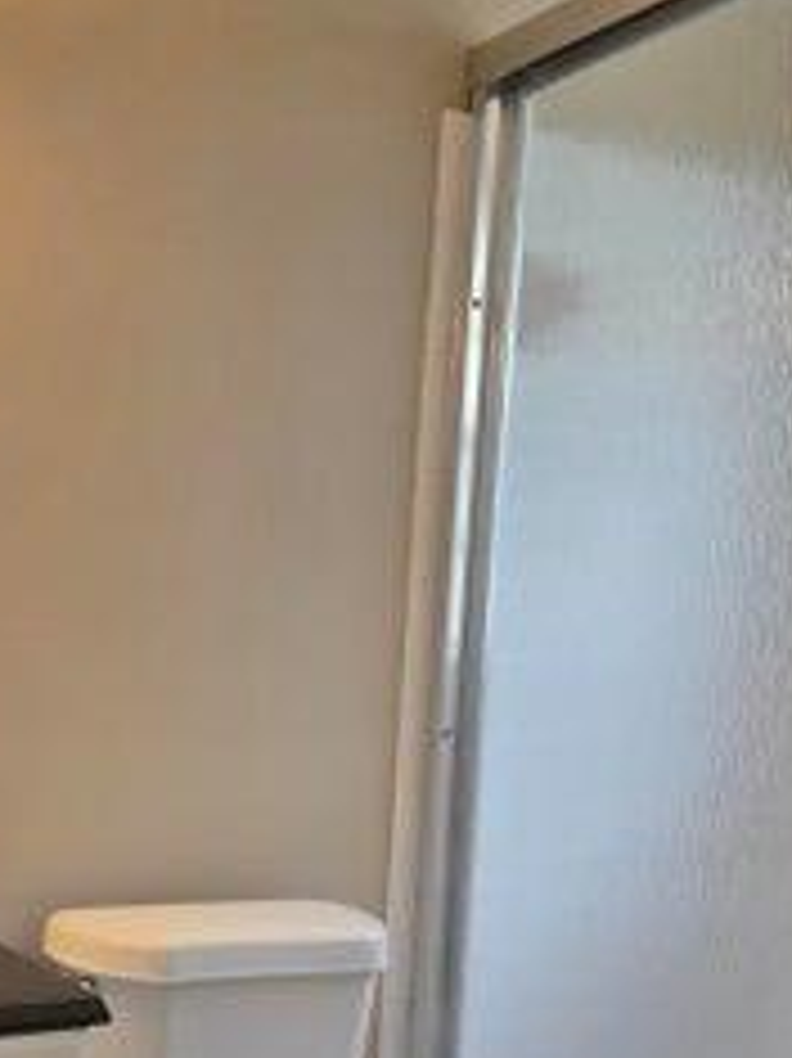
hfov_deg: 29.8
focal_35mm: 47
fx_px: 1435
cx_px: 112
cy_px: 900
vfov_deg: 38.4
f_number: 1.7
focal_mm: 6.3
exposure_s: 1/120
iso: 80
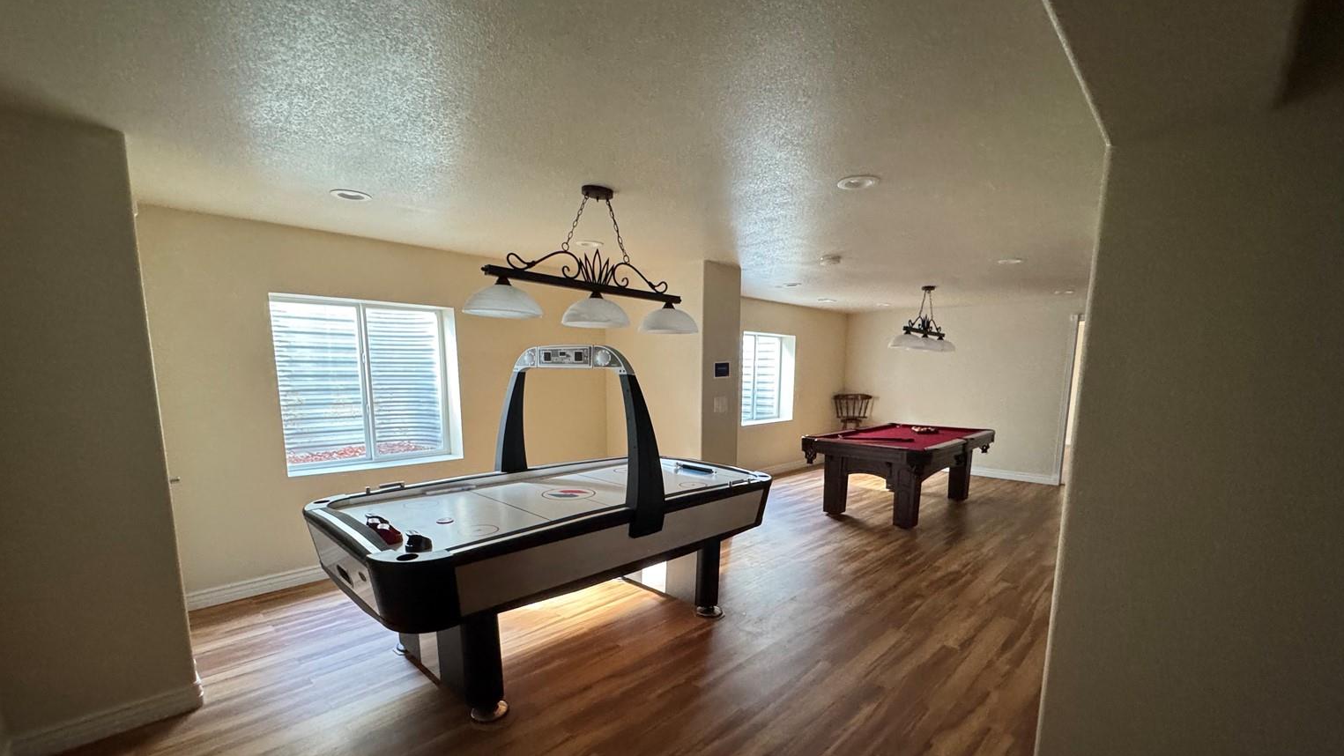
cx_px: 676
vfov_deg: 66.4
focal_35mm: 16
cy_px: 455
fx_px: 570
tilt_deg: -9.4
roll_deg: -0.6
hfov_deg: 99.4
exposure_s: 1/60
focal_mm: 2.22
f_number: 2.2
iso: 800
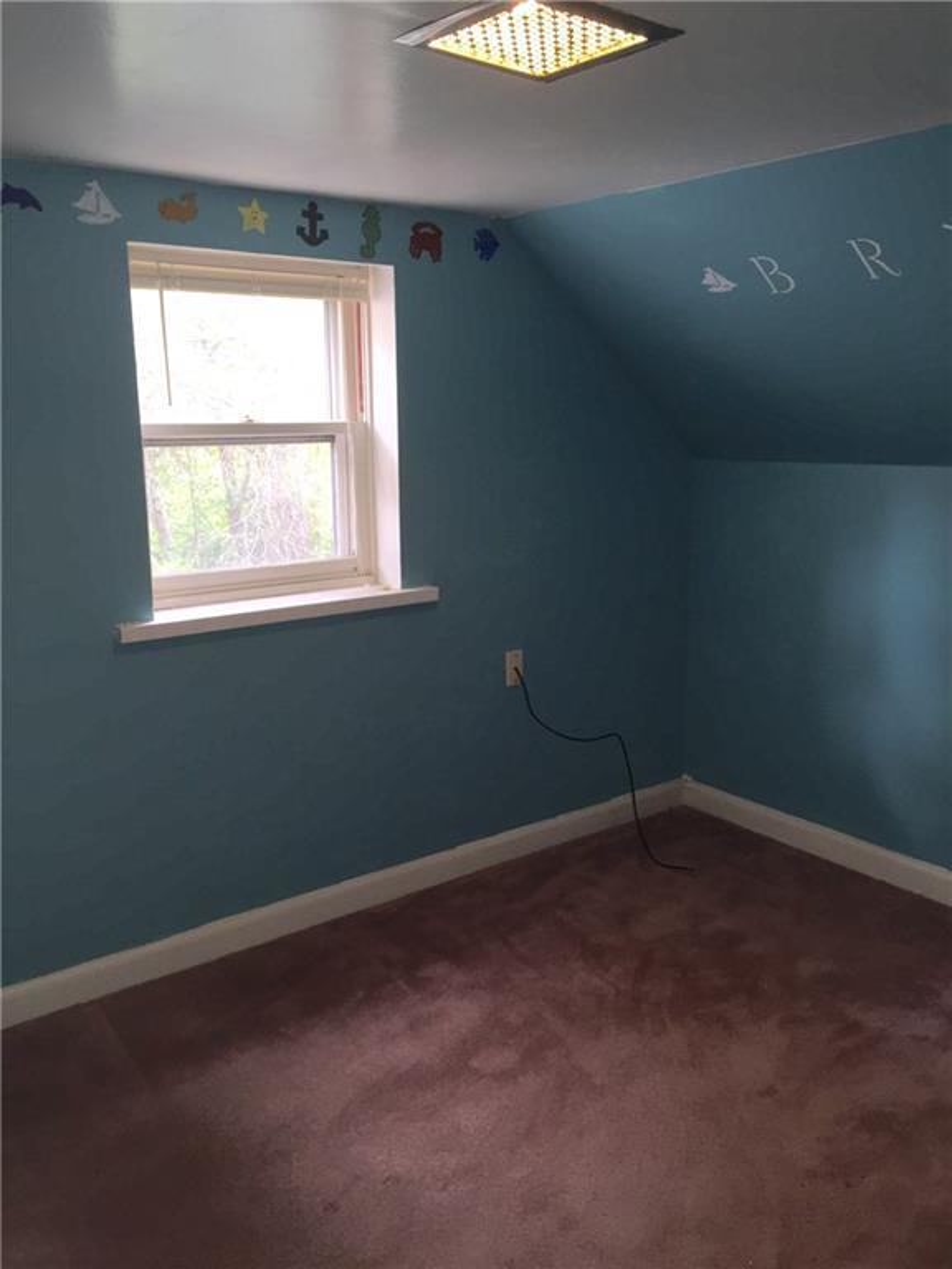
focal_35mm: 29
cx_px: 476
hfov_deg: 48.2
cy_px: 634
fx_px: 1063
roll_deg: +0.3
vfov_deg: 61.7
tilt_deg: -9.5
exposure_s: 1/30
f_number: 2.2
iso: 40
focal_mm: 4.15
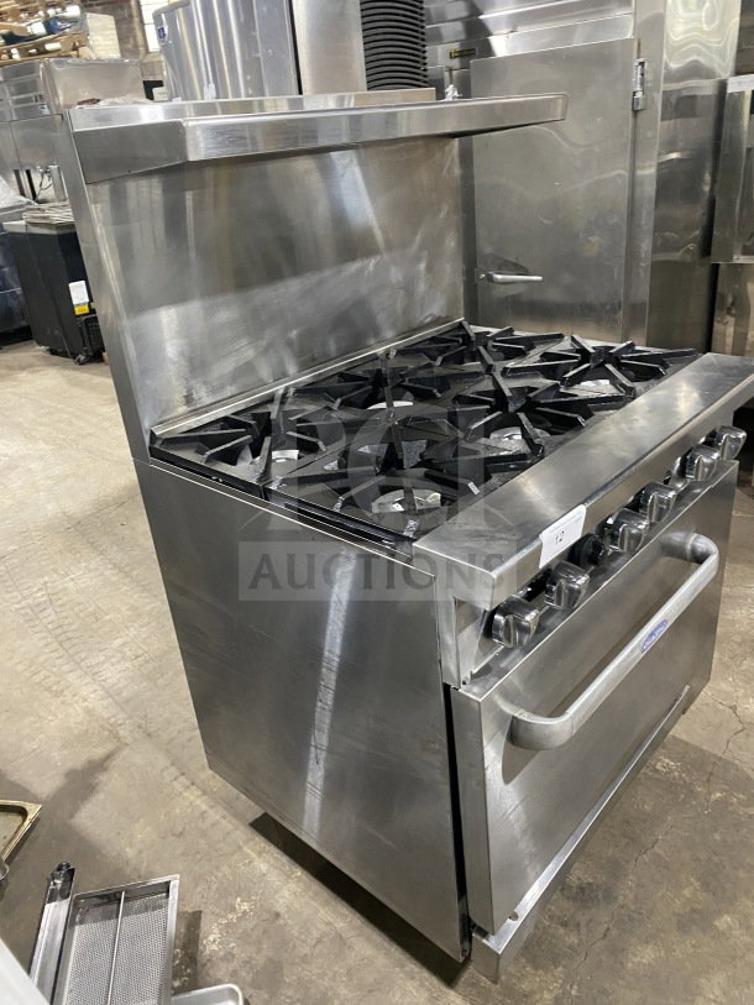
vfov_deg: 67.3
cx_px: 377
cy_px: 502
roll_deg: +3.8
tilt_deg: -24.1
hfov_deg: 53.1
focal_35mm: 26
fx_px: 755
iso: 500
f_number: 1.8
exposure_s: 1/60
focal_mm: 4.25
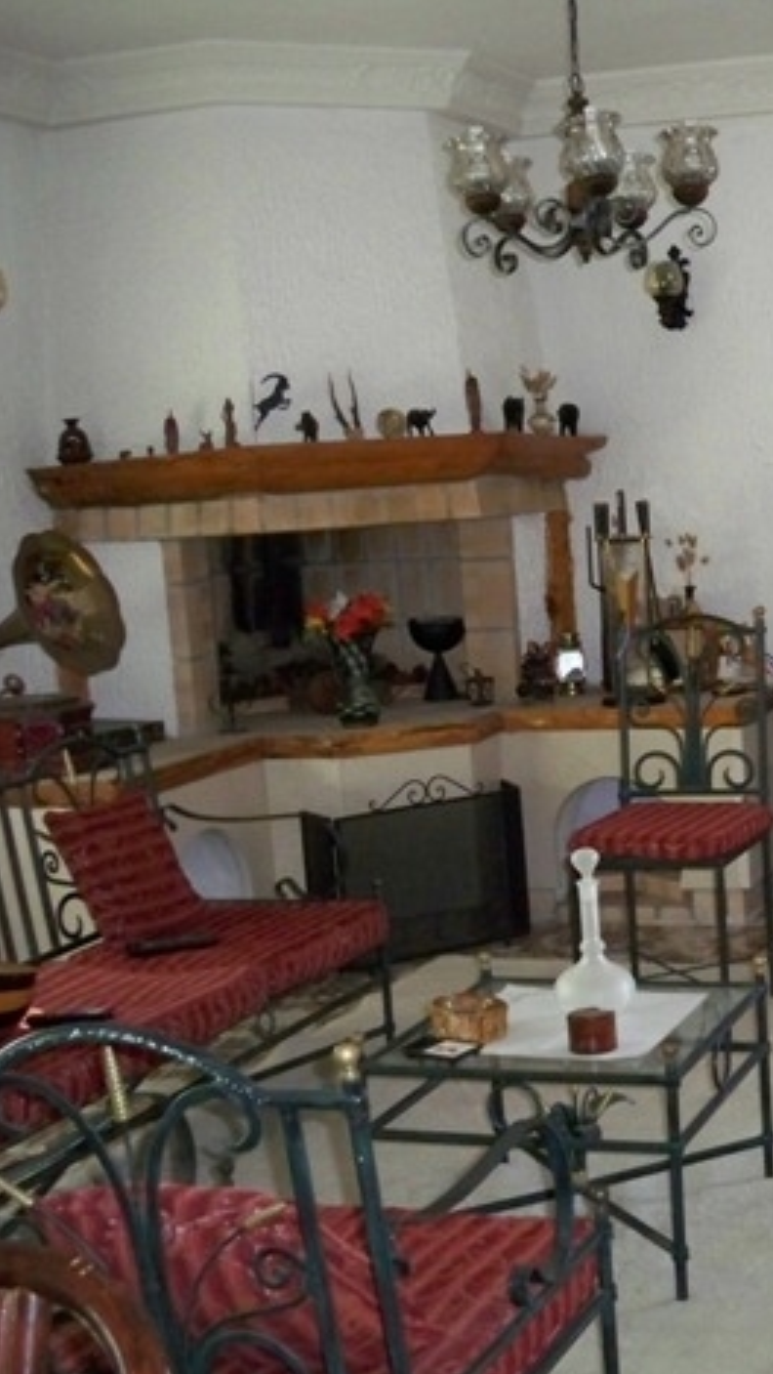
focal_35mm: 52
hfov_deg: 22.1
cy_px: 700
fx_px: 1894
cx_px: 791
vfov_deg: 39.9
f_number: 3.1
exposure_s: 1/60
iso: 400
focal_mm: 6.3
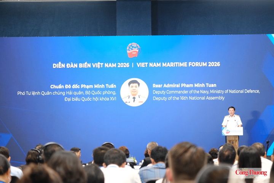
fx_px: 807
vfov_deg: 12.9
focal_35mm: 106
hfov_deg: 19.3
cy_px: 92
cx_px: 137
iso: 1600
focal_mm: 70.5
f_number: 3.7
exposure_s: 1/125
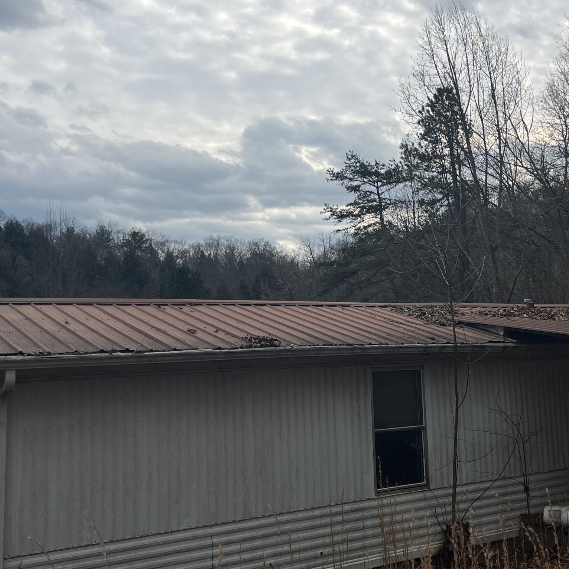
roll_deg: +2.6
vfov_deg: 37.5
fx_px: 837
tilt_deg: +7.0
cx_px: 335
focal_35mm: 45
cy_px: 248
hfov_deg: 37.4
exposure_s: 1/3968
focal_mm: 5.7
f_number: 1.5
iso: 50
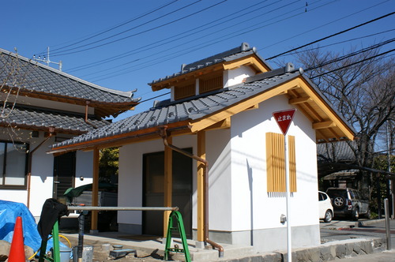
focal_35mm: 39
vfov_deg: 34.1
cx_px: 198
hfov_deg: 49.6
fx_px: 427
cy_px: 131
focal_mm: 26
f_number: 9
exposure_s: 1/250
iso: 100
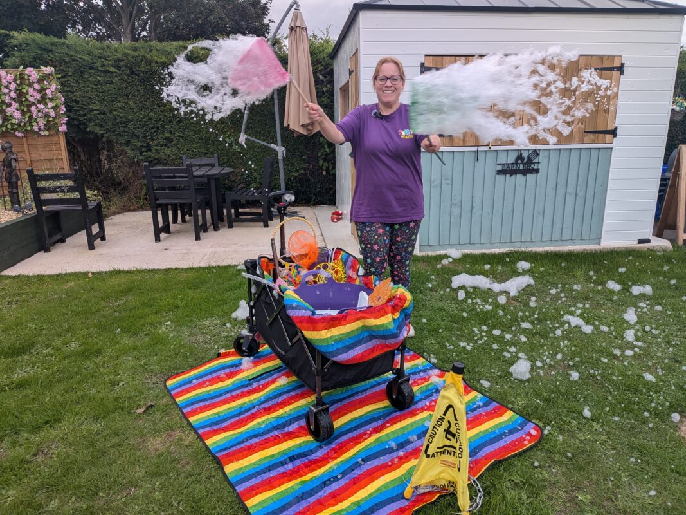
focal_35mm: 24
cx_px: 343
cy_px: 258
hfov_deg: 71.6
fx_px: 476
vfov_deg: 56.8
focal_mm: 4.53
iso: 23
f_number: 1.7
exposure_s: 1/542
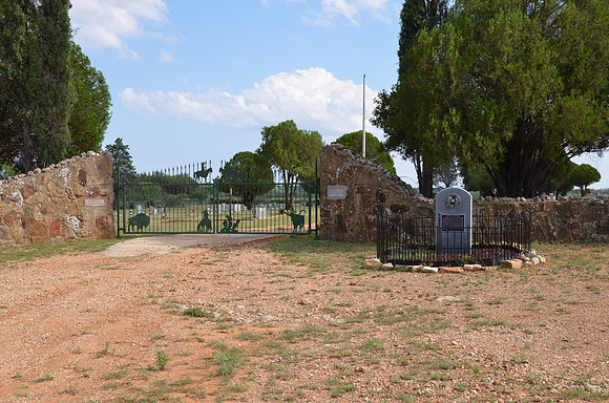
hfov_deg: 41.2
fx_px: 810
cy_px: 202
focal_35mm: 48
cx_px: 304
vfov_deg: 27.9
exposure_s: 1/250
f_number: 7.1
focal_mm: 32
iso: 100
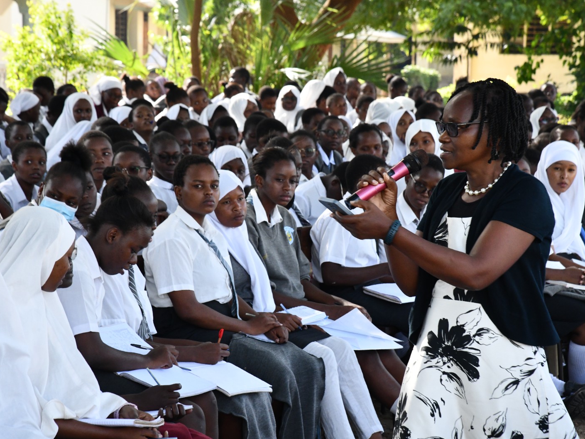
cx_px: 294
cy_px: 221
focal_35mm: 131
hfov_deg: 15.1
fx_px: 2214
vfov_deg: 11.3
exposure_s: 1/320
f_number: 13
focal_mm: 120
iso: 3600
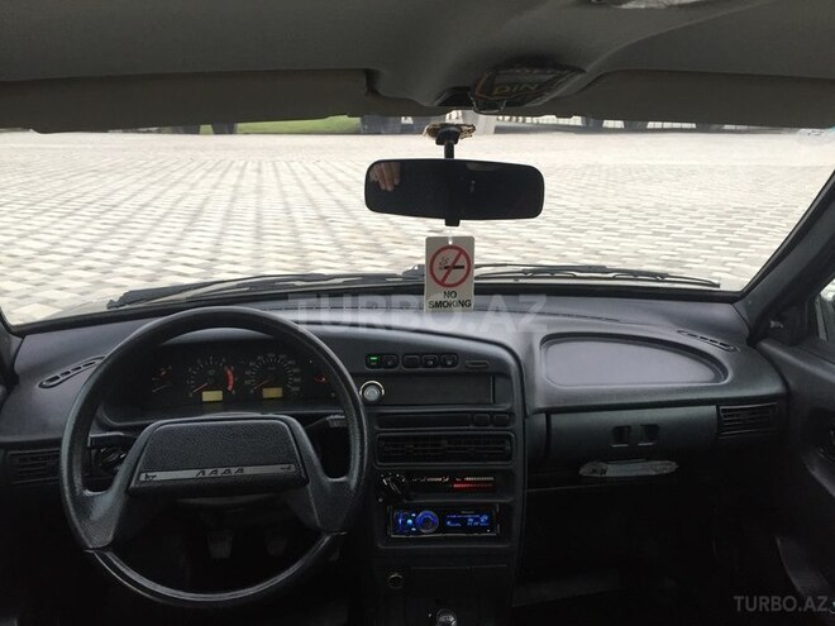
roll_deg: -0.9
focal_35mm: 29
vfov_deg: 48.2
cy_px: 313
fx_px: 700
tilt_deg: -15.9
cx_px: 418
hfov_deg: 61.7
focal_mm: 4.15
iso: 64
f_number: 2.2
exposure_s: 1/33
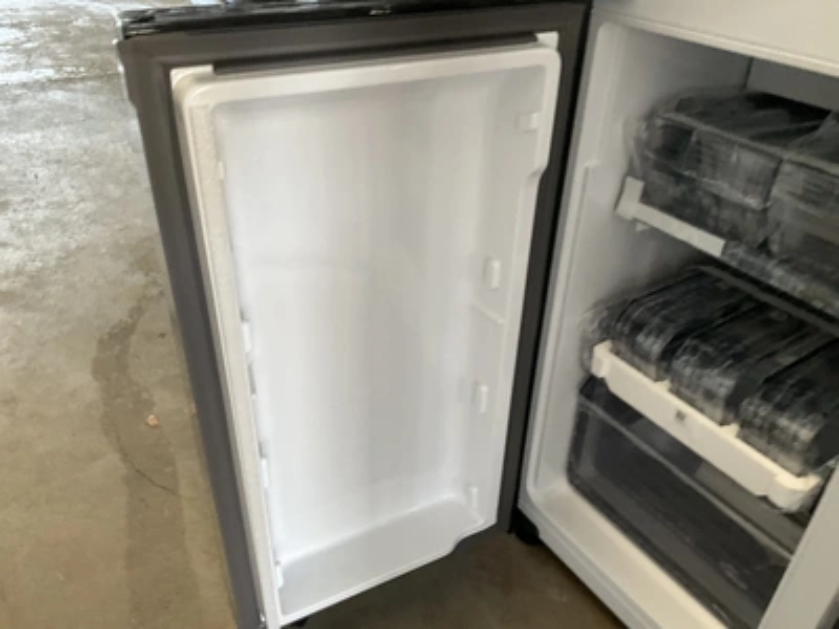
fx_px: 703
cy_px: 314
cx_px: 420
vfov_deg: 48.2
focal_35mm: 29
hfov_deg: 61.7
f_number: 1.8
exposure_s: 1/60
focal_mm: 3
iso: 100
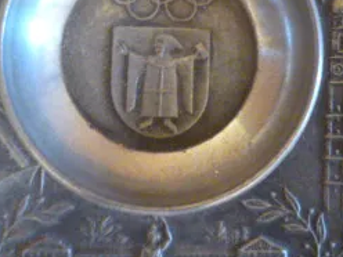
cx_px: 180
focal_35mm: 62
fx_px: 614
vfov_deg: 23.3
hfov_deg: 31.2
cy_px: 55
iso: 800
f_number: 2.5
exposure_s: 1/13
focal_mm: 4.3
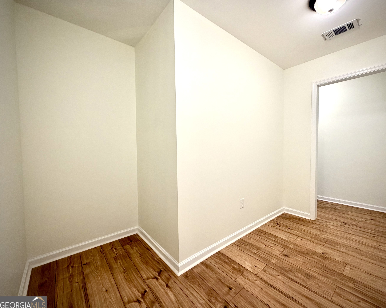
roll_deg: +0.0
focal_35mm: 15
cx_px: 211
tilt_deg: -1.8
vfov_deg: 84.0
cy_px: 154
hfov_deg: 96.5
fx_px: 171
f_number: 2.2
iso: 200
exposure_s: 1/120
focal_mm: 2.22
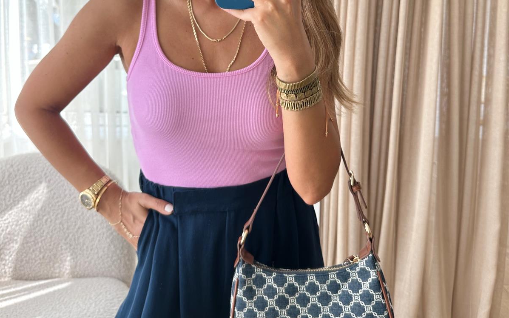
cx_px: 254
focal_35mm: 34
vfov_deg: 36.6
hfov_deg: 56.7
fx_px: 472
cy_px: 88
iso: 64
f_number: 1.78
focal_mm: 6.86
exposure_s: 1/146
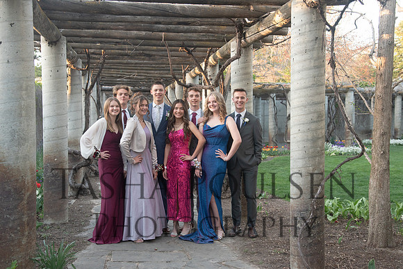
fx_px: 493
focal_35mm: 44
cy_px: 134
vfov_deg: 30.5
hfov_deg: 44.5
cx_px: 202
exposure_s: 1/125
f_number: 5.6
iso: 640
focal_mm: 44
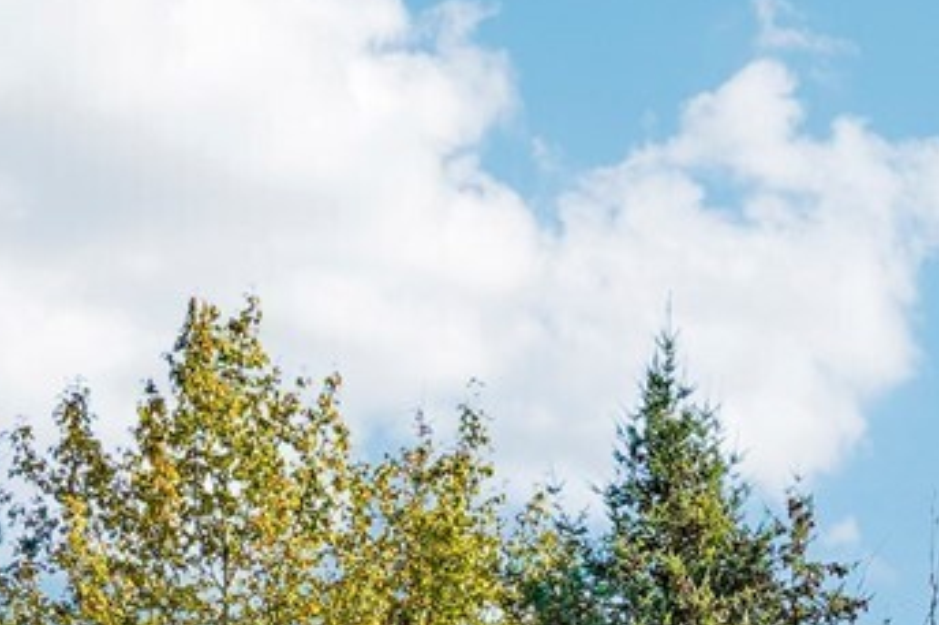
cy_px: 1481
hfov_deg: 13.9
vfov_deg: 9.0
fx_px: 3598
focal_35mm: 138
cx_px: 1443
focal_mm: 28
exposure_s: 1/125
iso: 100
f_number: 8
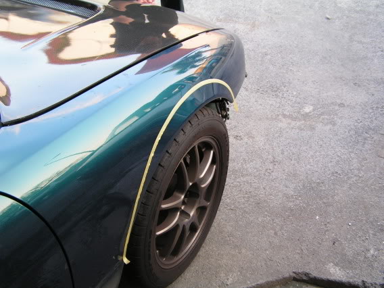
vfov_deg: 37.7
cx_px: 192
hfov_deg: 49.0
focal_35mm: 38
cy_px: 144
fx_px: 422
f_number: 2.8
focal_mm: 6.3
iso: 50
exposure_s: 1/40
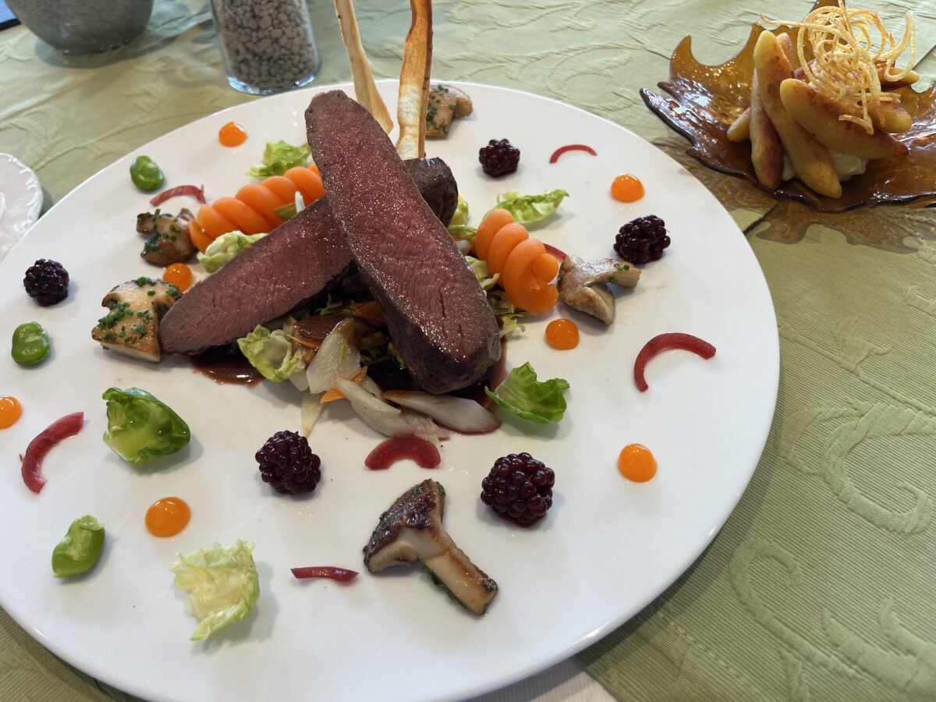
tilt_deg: -49.8
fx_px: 703
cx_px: 468
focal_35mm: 26
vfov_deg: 53.1
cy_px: 351
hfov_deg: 67.3
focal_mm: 5.1
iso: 125
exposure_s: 1/100
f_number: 1.6
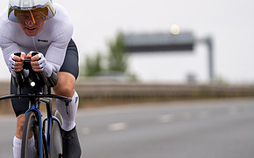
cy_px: 111
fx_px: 2823
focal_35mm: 408
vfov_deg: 3.2
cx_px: 2
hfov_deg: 5.1
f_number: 3.5
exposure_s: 1/800
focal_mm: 200
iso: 100
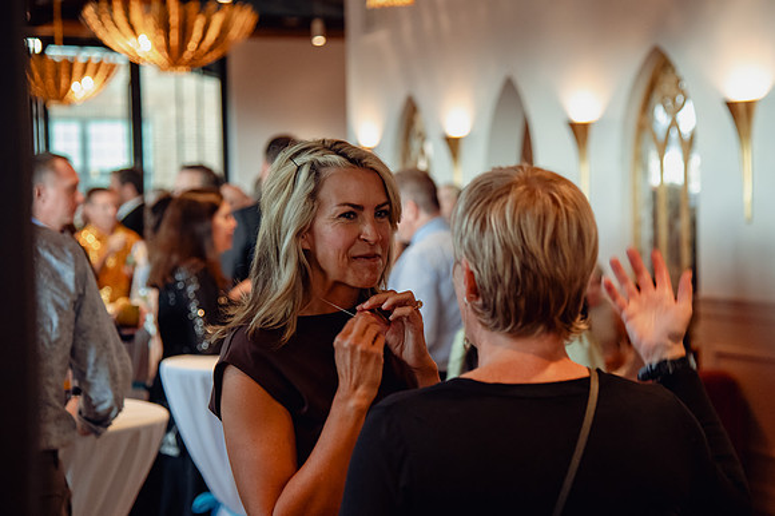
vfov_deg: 15.7
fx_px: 1865
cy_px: 259
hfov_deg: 23.5
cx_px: 437
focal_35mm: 87
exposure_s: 1/80
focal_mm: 75
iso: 6400
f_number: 4
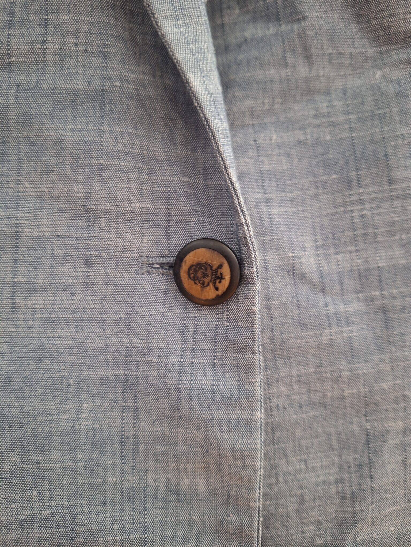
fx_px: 364
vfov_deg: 73.9
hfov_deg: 58.9
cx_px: 206
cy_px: 274
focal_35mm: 23
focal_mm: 5.54
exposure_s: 1/24
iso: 250
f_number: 1.8
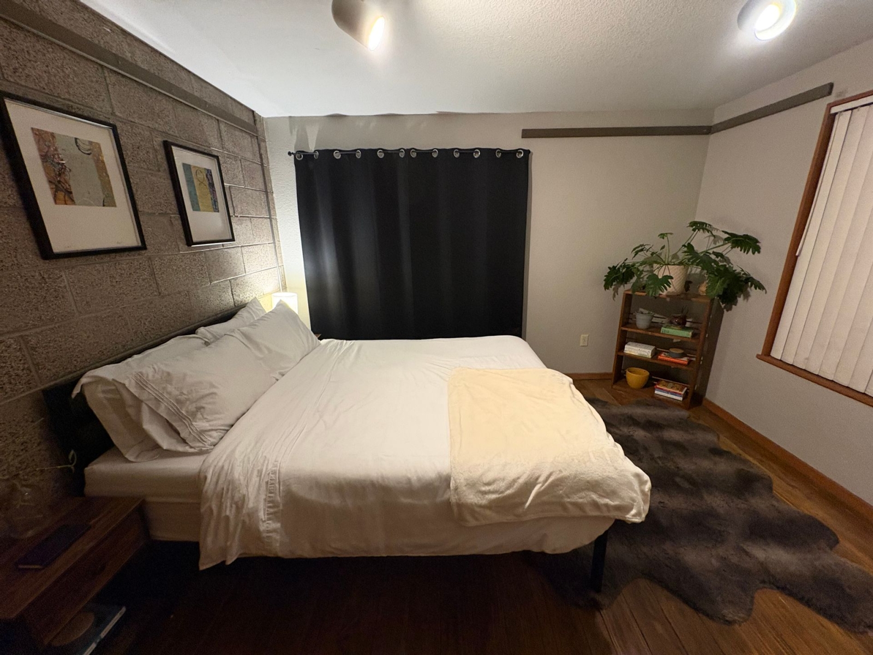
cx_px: 436
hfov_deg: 102.1
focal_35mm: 14
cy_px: 328
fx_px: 353
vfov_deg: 85.7
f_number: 2.2
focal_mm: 2.22
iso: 500
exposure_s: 1/60
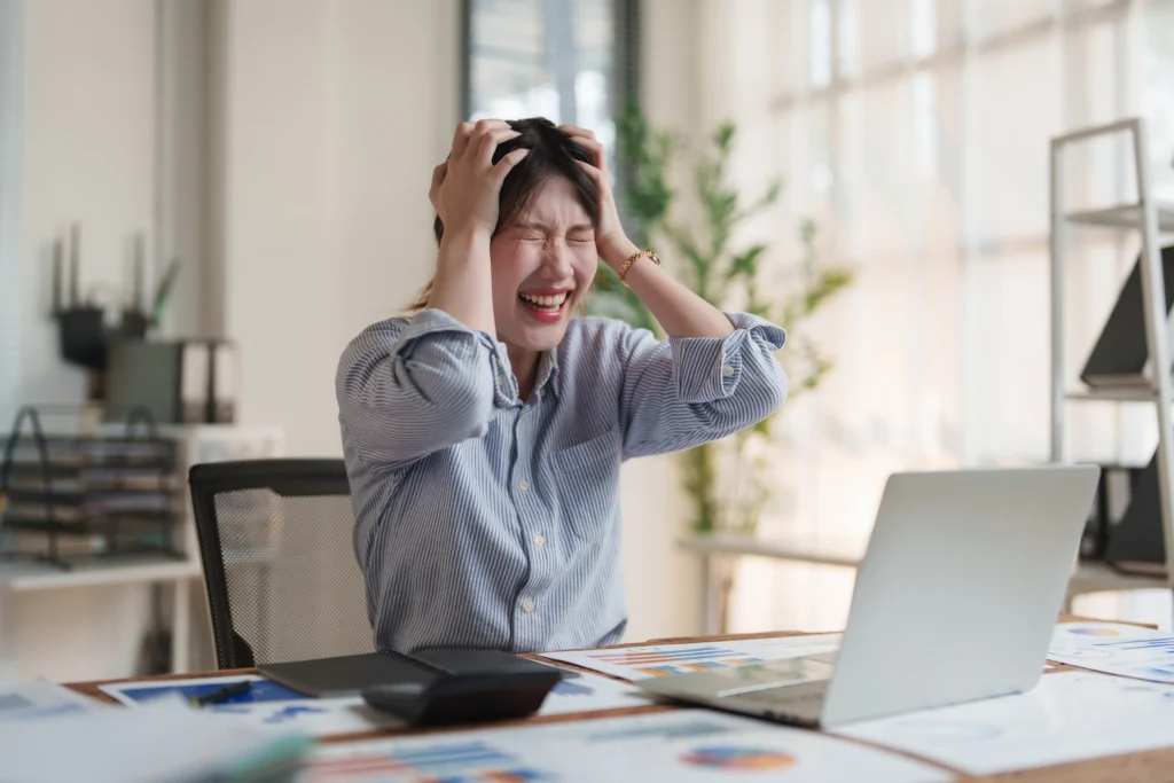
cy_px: 392
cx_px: 587
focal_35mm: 50
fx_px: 1631
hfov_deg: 39.6
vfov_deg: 27.0
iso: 100
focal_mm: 50
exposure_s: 1/320
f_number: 1.6
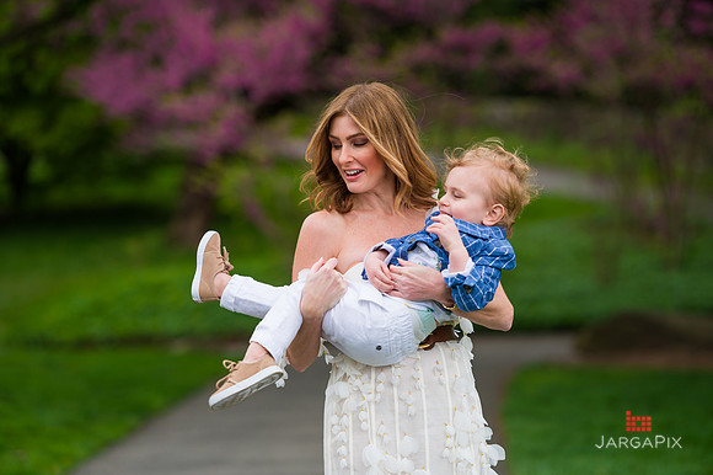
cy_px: 238
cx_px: 356
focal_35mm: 150
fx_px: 2969
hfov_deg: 13.7
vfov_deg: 9.1
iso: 200
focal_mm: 150
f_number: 3.5
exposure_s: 1/1000
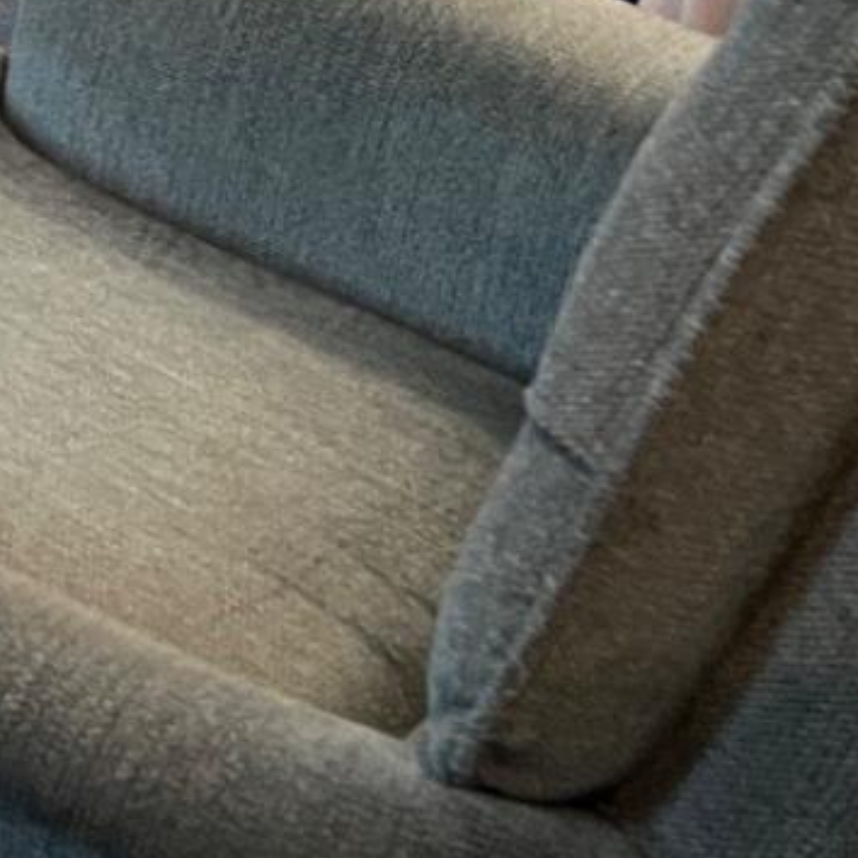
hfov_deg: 10.5
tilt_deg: -13.2
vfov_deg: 11.8
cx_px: -1462
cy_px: -848
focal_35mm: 133
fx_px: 3730
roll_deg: +0.5
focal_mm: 5.7
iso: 400
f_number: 1.5
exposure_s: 1/60
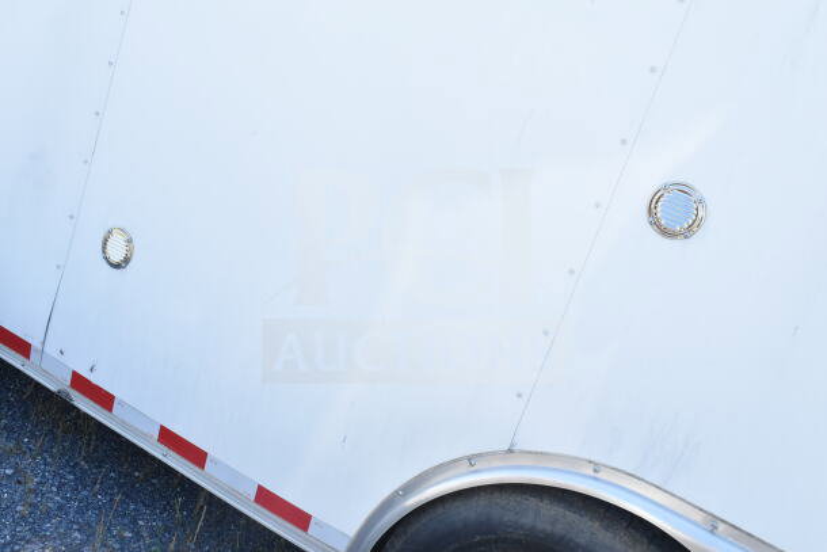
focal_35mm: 40
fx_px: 931
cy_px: 276
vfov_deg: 33.0
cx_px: 414
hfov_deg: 47.9
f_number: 11
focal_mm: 27
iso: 1600
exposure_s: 1/500
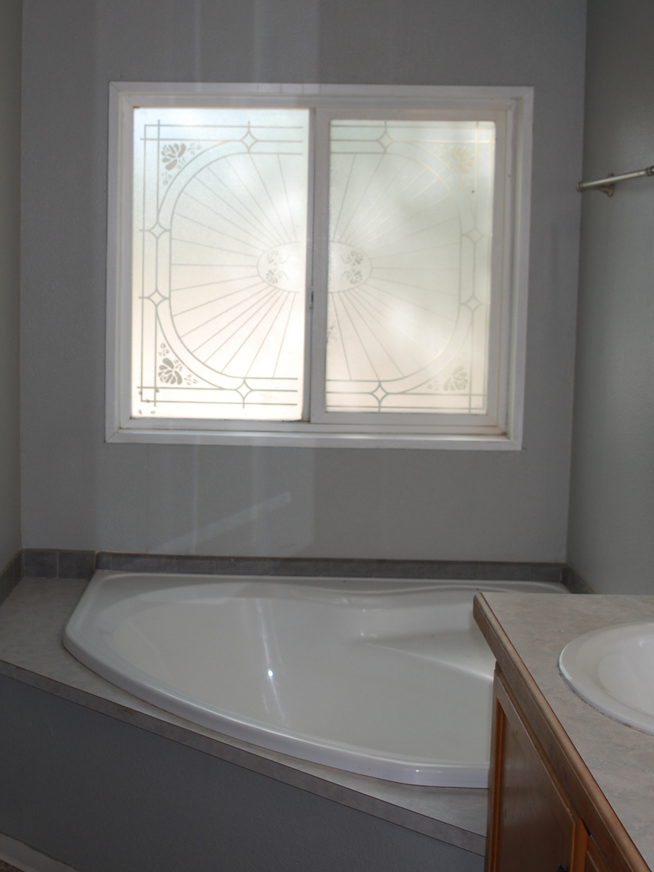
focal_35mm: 47
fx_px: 1185
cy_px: 357
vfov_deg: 40.3
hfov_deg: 30.6
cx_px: 217
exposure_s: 1/125
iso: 125
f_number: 3.5
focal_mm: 18
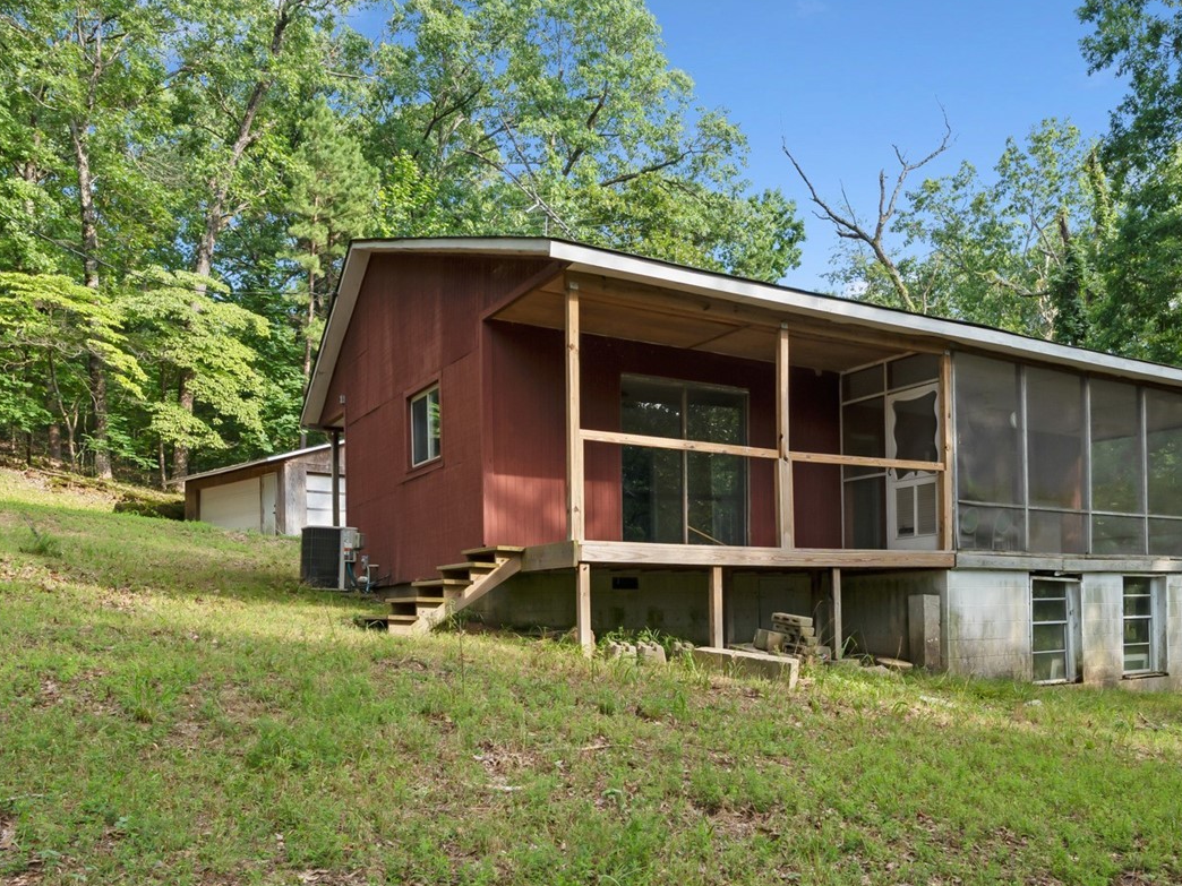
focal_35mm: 30
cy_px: 607
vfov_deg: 45.9
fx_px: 1024
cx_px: 708
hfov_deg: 59.5
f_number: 9
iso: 200
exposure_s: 1/100
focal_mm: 16
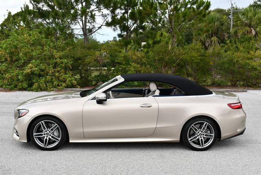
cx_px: 130
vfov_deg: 33.5
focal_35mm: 40
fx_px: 290
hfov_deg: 48.4
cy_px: 88
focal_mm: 20
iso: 160
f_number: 8
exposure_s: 1/250
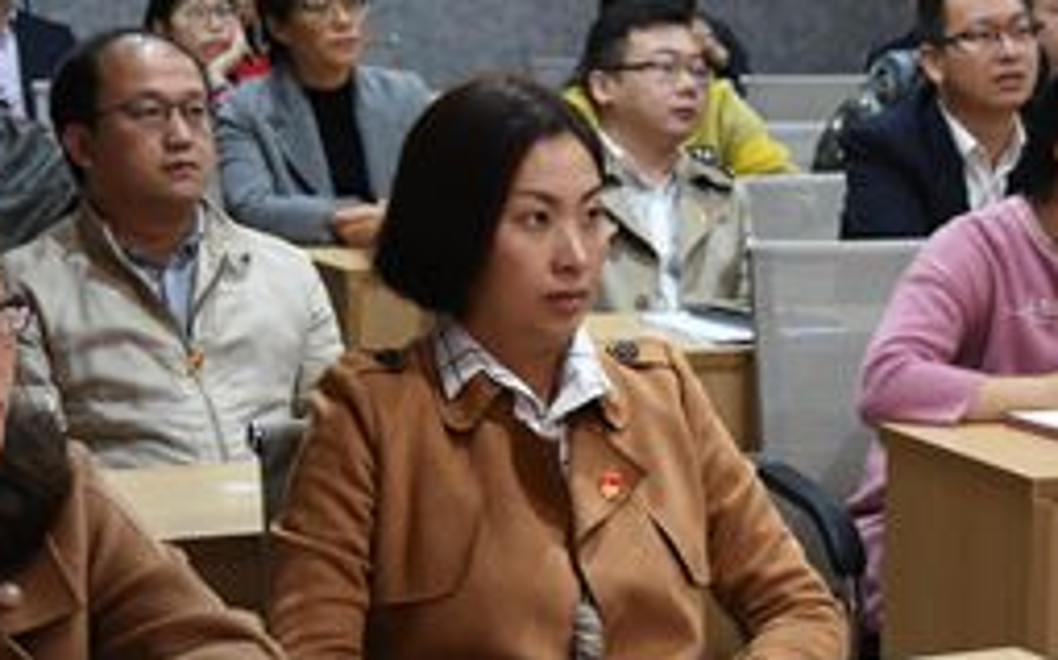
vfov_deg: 11.5
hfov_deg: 18.3
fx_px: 3285
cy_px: 392
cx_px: 643
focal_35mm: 114
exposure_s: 1/20
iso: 800
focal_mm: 38
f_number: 4.2
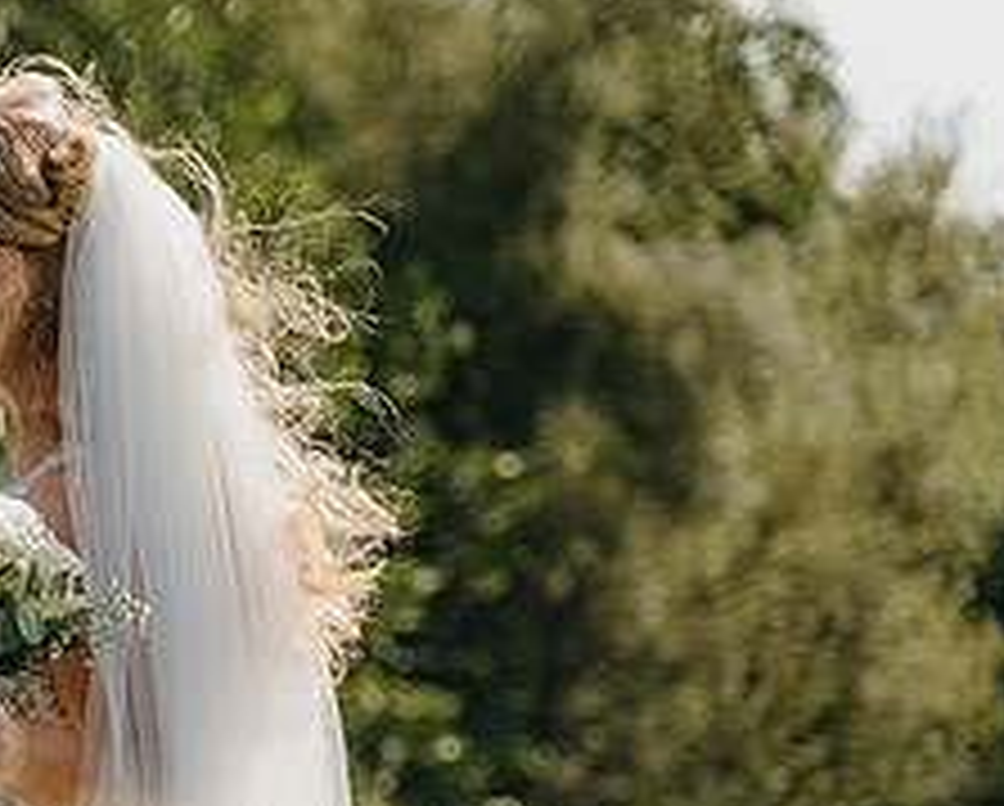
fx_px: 5445
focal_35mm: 183
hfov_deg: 10.3
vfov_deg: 8.4
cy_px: 700
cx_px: -293
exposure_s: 1/1000
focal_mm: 75
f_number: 2.8
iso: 80
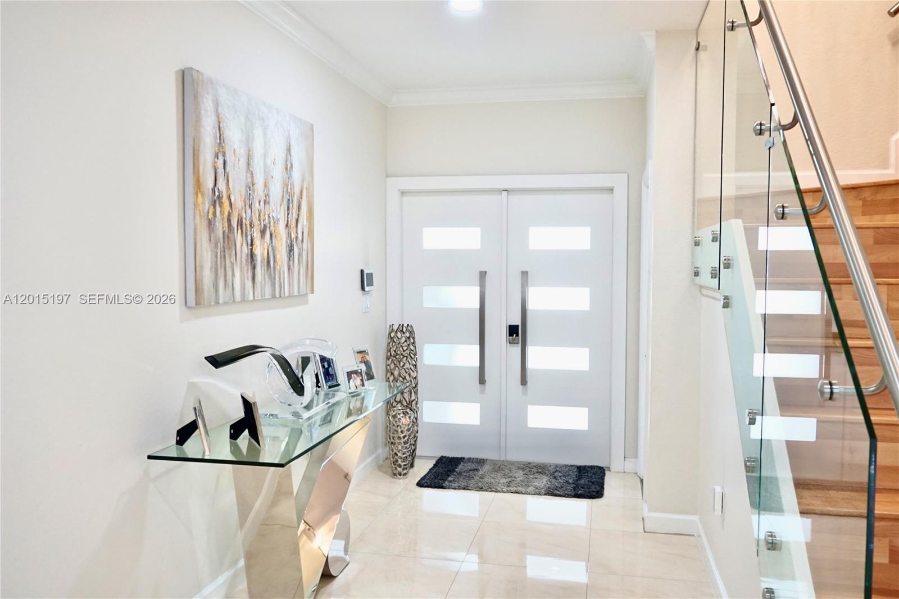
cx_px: 450
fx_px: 749
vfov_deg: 43.6
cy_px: 300
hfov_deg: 61.9
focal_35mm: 30
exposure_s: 1/60
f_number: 4
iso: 1250
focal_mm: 20
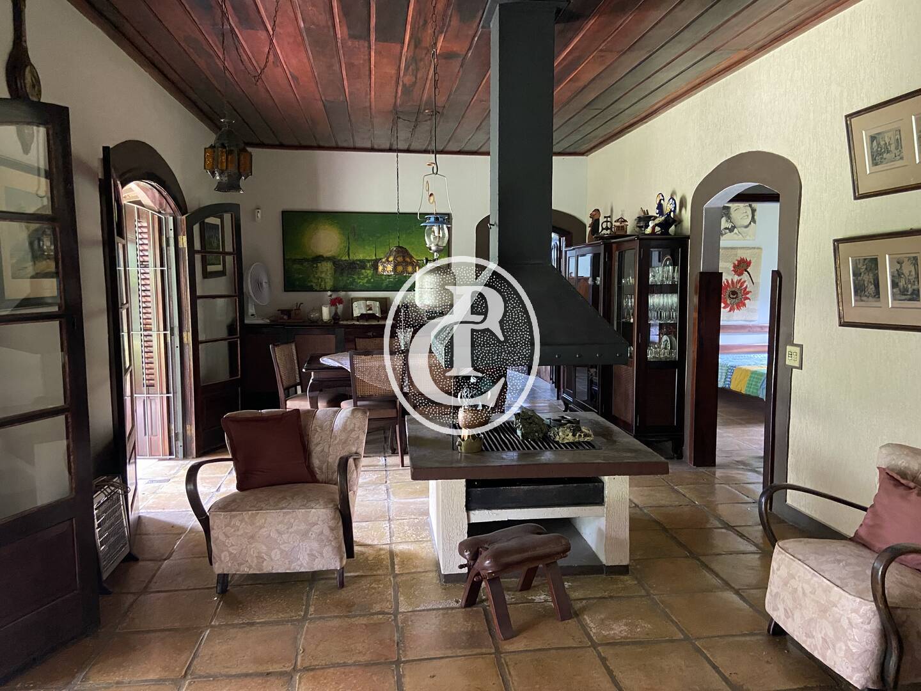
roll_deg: -0.1
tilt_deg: -6.1
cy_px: 346
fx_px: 692
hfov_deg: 67.3
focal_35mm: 26
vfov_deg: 53.1
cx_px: 460
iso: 640
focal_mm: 4.25
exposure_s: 1/30
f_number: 1.8
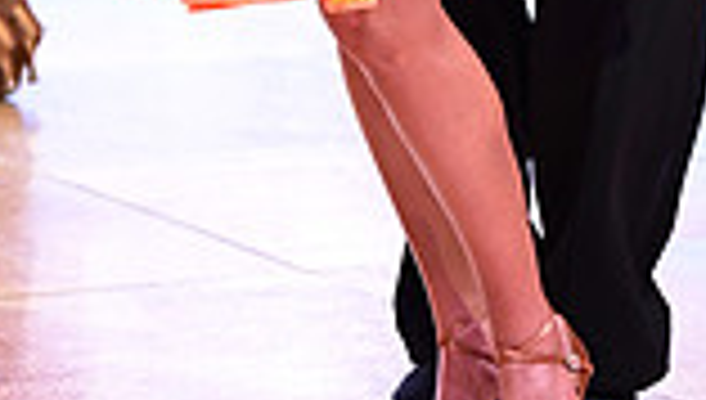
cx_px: 549
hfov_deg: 8.0
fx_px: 5064
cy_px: -382
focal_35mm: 270
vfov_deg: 4.5
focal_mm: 70
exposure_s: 1/500
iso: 2000
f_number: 2.8
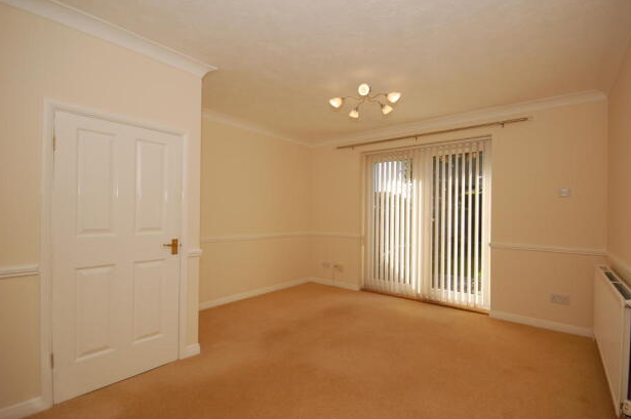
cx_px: 331
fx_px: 280
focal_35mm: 16
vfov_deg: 73.6
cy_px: 213
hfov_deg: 96.7
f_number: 7.1
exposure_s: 1/200
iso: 400
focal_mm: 10
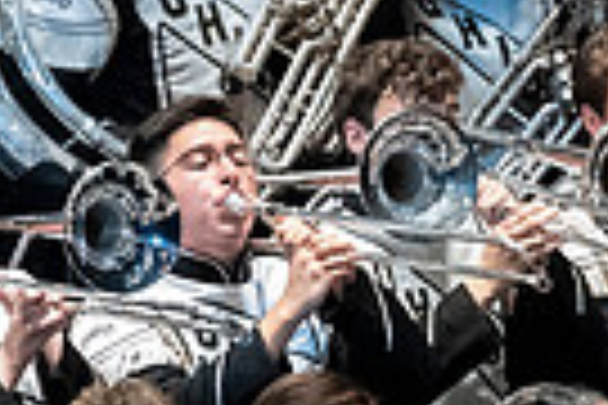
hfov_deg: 1.9
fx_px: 18441
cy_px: 576
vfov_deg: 1.3
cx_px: 1072
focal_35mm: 1092
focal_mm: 170
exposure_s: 1/500
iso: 5000
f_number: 4
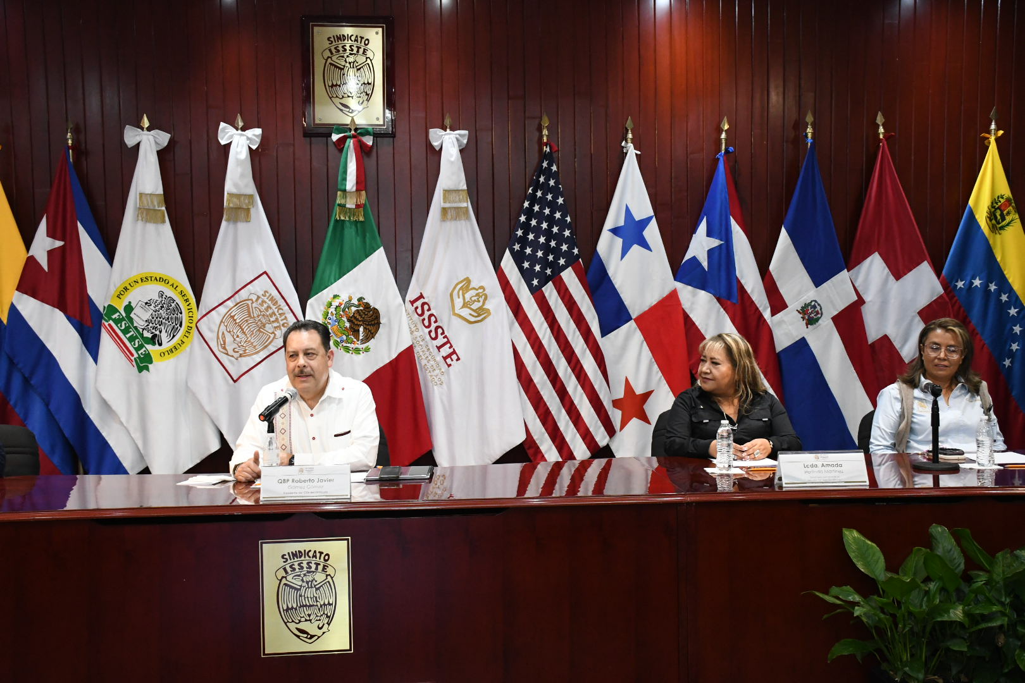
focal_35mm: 40
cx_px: 512
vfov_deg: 33.4
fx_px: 1139
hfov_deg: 48.5
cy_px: 342
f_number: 7.1
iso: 3200
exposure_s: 1/100
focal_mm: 27
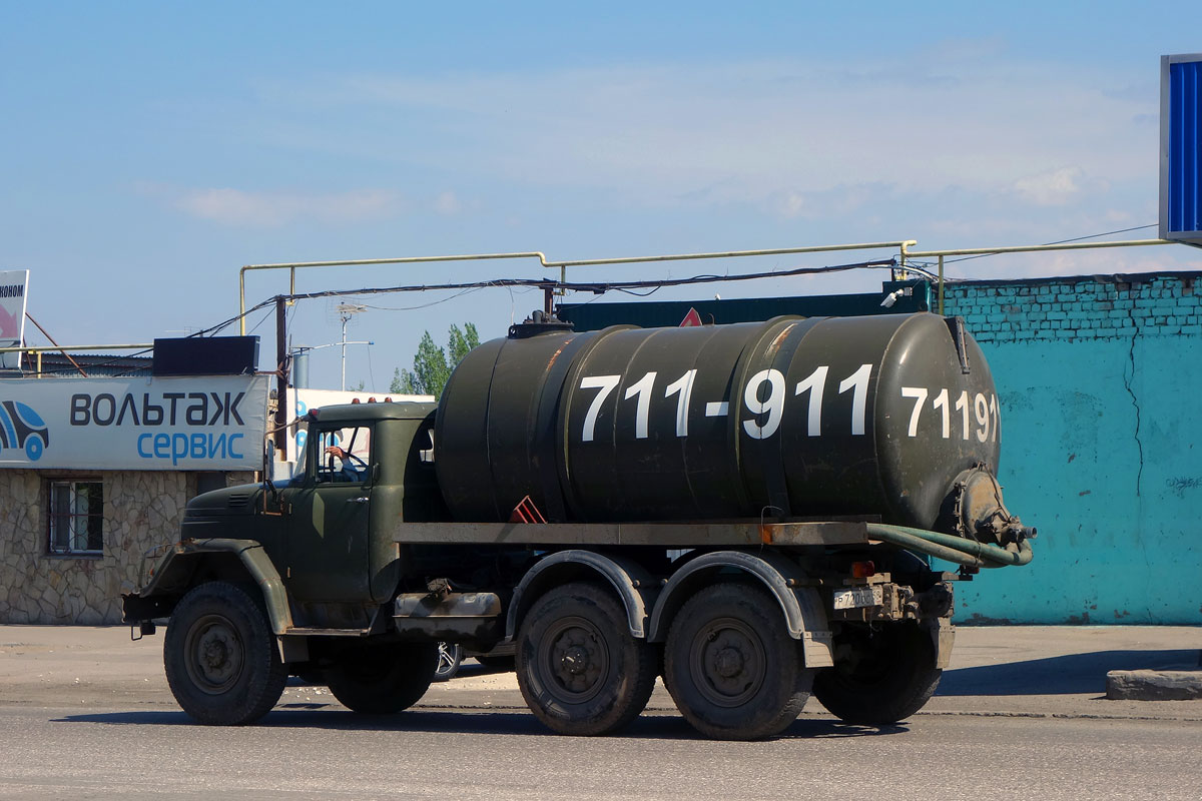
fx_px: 2337
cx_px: 601
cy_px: 400
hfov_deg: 28.8
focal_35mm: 70
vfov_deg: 19.5
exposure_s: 1/500
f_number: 6.3
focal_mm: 25.93
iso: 125
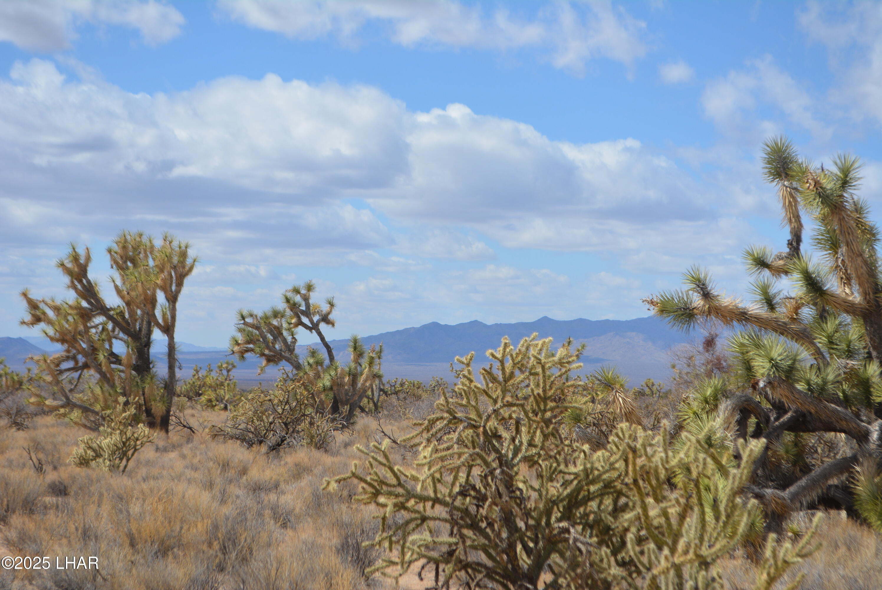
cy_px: 295
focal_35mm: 82
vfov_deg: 16.6
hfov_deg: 24.6
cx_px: 441
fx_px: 2023
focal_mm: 55
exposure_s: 1/2000
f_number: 7.1
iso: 400
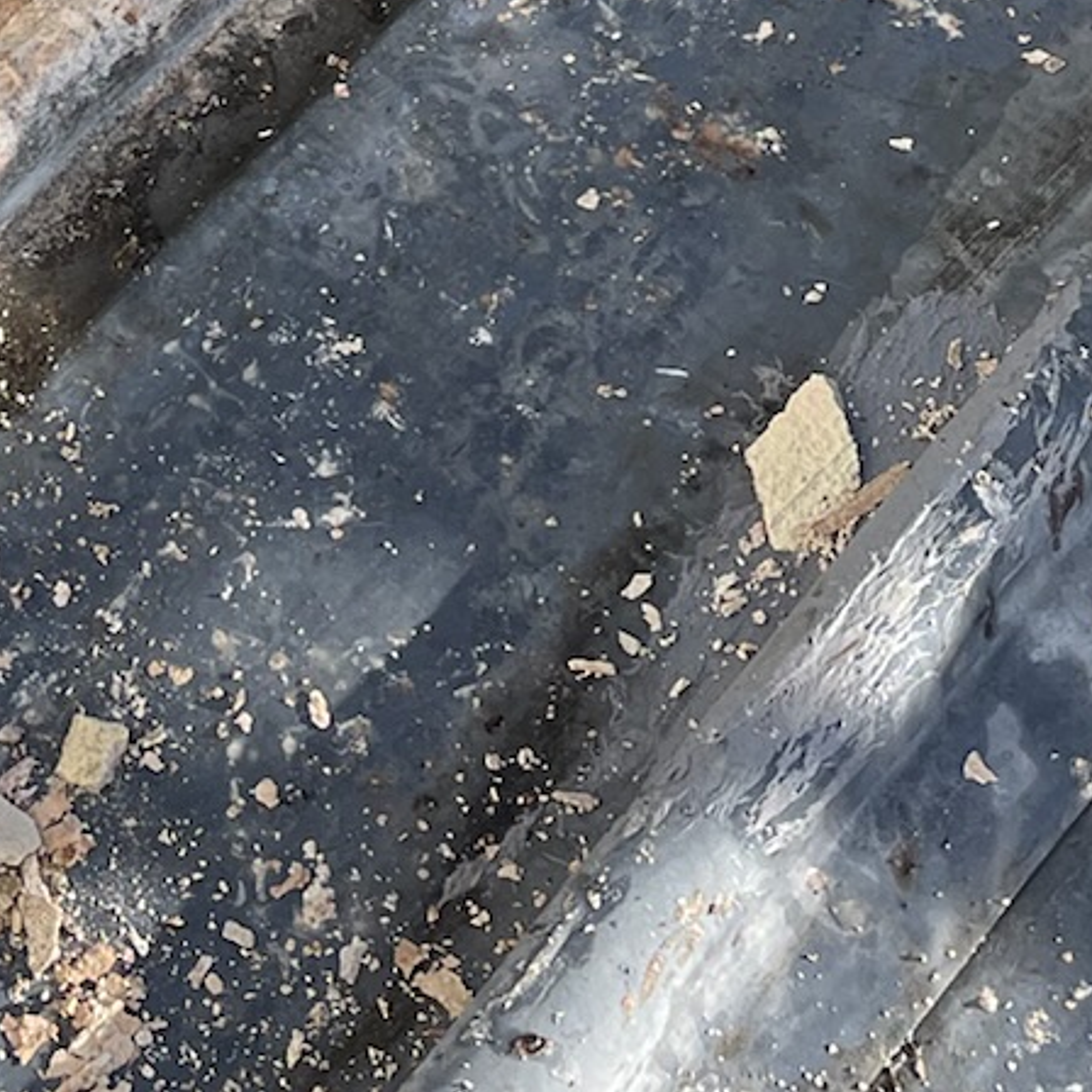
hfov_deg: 16.3
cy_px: -700
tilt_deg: -41.5
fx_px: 3747
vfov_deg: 15.0
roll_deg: -1.1
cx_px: 22
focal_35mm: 105
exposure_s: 1/1350
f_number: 1.6
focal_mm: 4.2
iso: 32
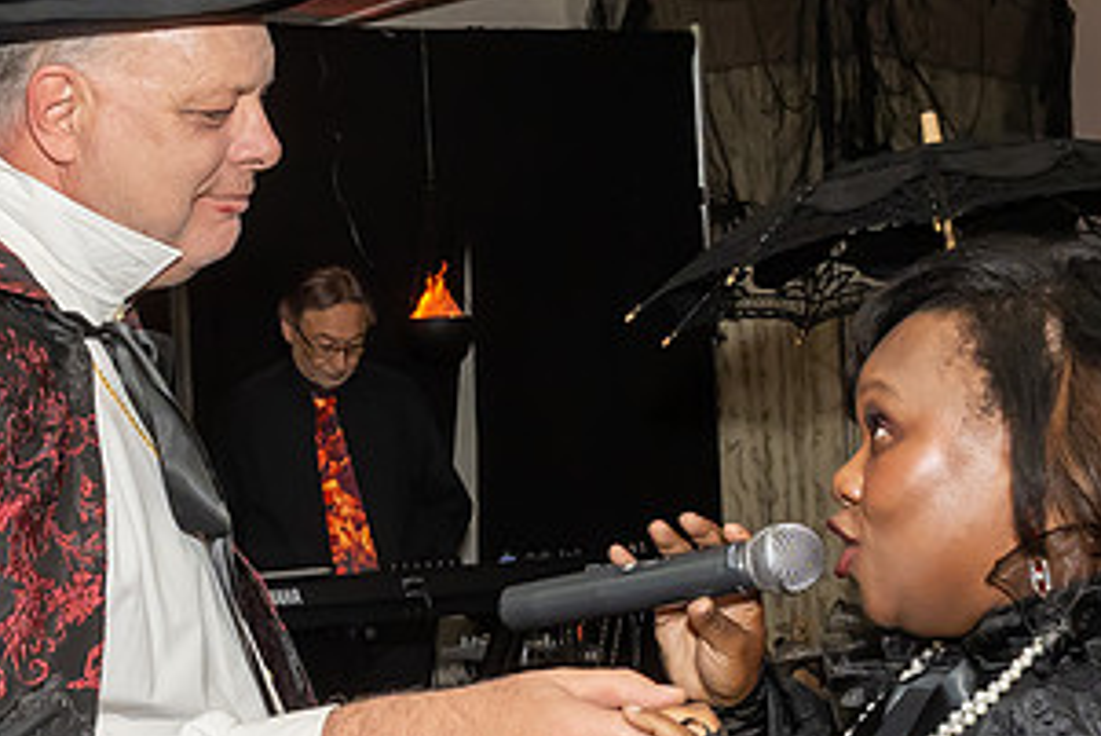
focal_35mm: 79
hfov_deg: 25.0
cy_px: 385
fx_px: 2417
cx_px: 137
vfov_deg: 17.3
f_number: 7.1
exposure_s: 1/250
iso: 800
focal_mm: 17
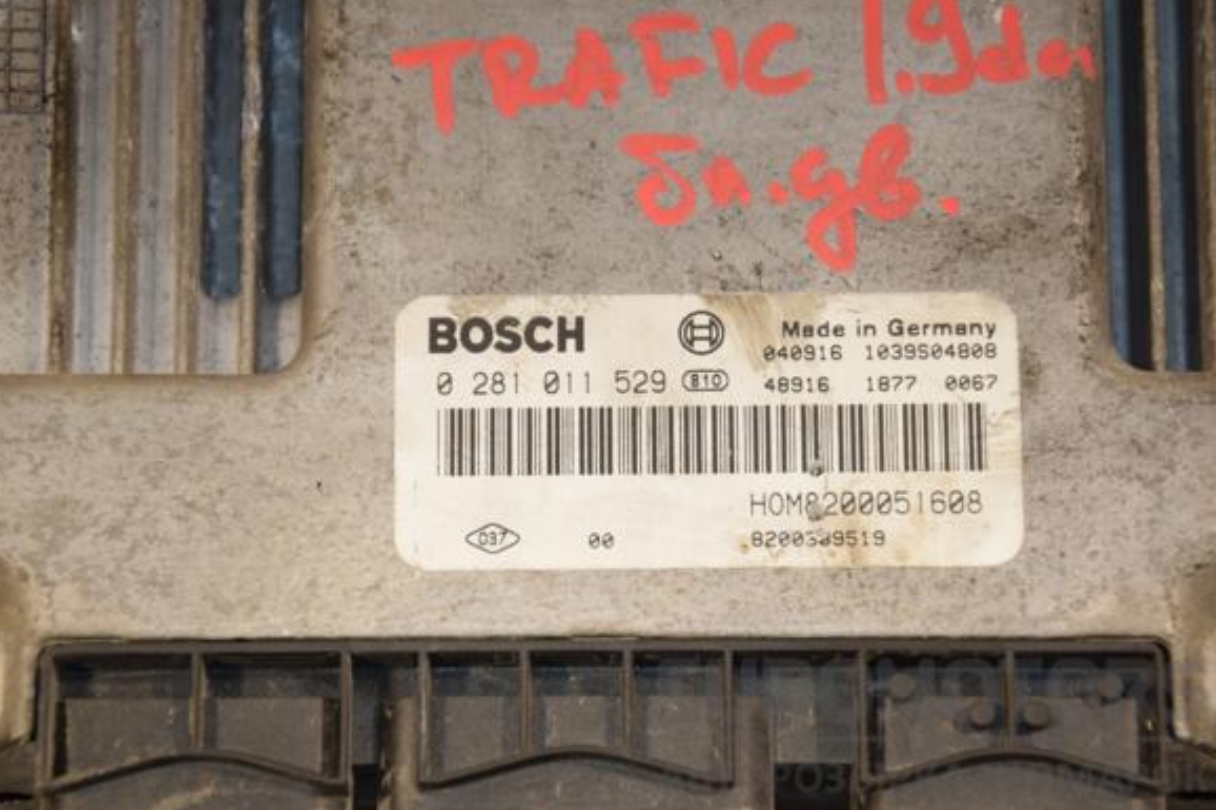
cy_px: 410
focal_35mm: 164
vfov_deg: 8.4
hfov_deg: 12.6
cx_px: 619
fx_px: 5521
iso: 800
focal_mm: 105
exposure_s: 1/200
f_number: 7.1
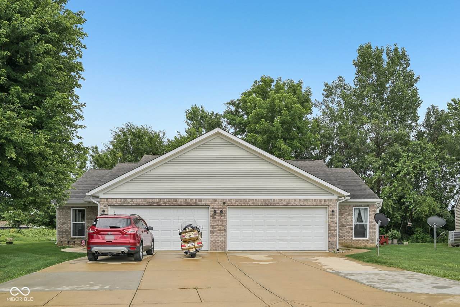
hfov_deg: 68.4
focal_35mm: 26
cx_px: 230
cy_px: 154
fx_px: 339
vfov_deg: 48.7
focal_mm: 26.5
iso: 100
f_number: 8
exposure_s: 1/160
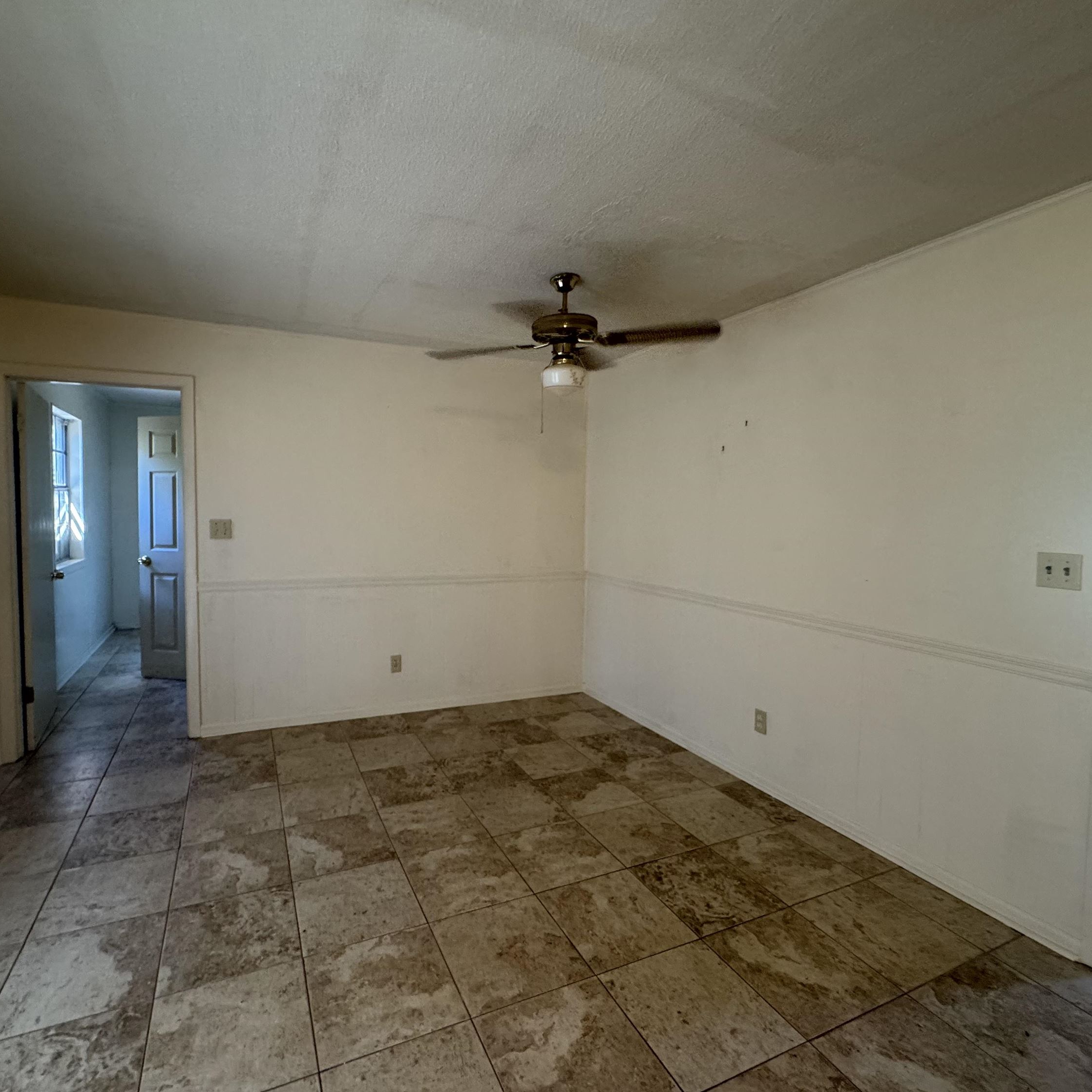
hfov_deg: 83.8
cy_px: 531
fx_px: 607
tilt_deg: -5.2
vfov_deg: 83.9
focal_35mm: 17
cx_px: 496
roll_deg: +1.6
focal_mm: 2.22
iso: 250
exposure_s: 1/60
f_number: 2.2
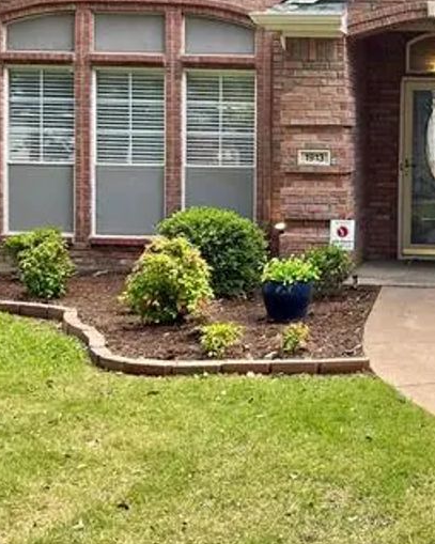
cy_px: 178
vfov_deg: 32.7
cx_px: 451
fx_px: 918
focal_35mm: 57
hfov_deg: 25.2
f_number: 1.8
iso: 16
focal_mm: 3
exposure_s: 1/194
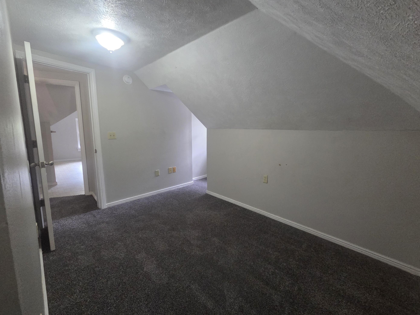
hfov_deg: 102.0
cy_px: 152
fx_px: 170
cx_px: 222
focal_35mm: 14
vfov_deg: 85.6
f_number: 2.2
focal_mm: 2.2
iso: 800
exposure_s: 1/60
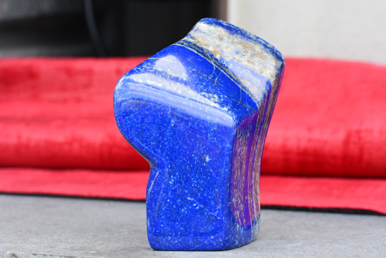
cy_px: 129
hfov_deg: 13.0
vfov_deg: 8.7
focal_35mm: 158
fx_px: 1689
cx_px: 193
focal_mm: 105
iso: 280
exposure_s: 1/60
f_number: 10
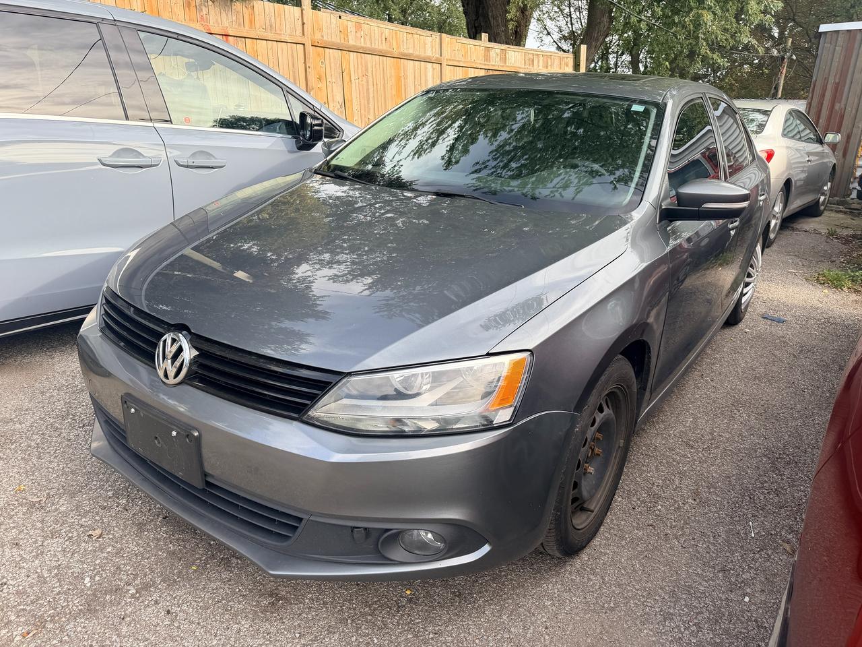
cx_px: 431
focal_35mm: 24
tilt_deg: -18.6
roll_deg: -1.1
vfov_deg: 56.8
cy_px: 324
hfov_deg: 71.6
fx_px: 598
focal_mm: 6.76
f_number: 1.78
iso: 80
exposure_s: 1/660
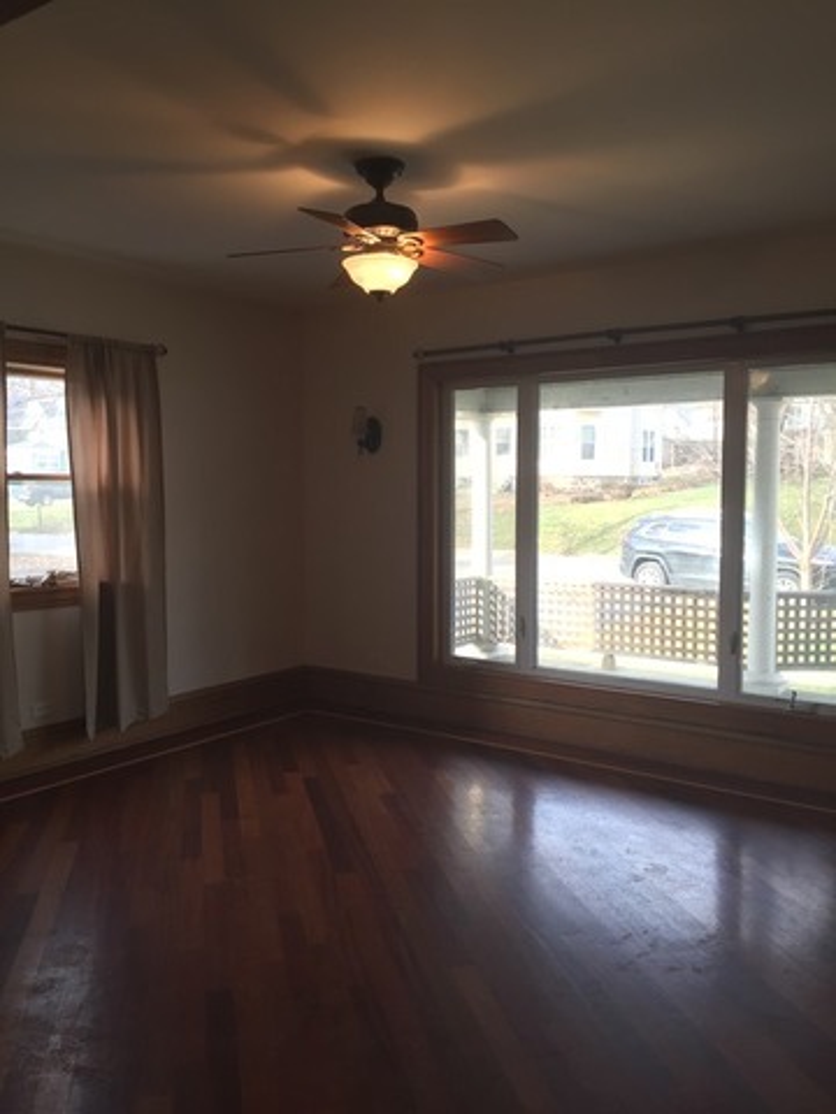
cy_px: 557
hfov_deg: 48.2
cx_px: 418
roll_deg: +0.2
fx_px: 934
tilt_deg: -3.4
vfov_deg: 61.7
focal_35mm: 29
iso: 32
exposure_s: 1/40
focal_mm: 4.15
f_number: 2.2
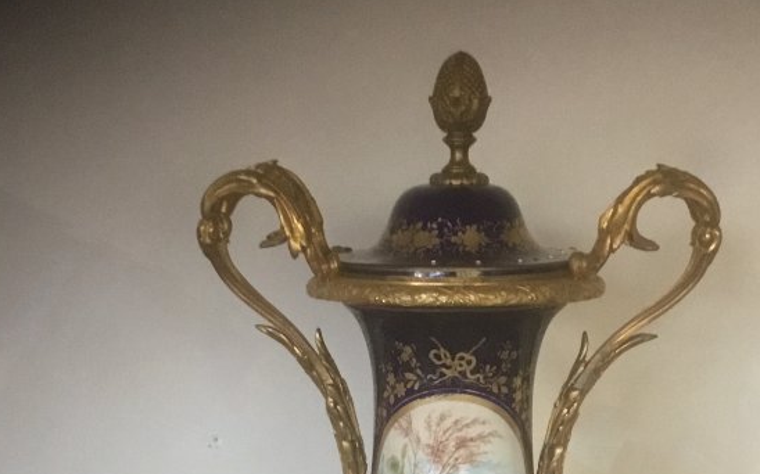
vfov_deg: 16.5
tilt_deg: -19.2
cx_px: 409
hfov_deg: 28.6
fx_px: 1491
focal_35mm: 72
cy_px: 705
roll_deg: -1.0
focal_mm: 3.3
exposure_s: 1/33
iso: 160
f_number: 2.4
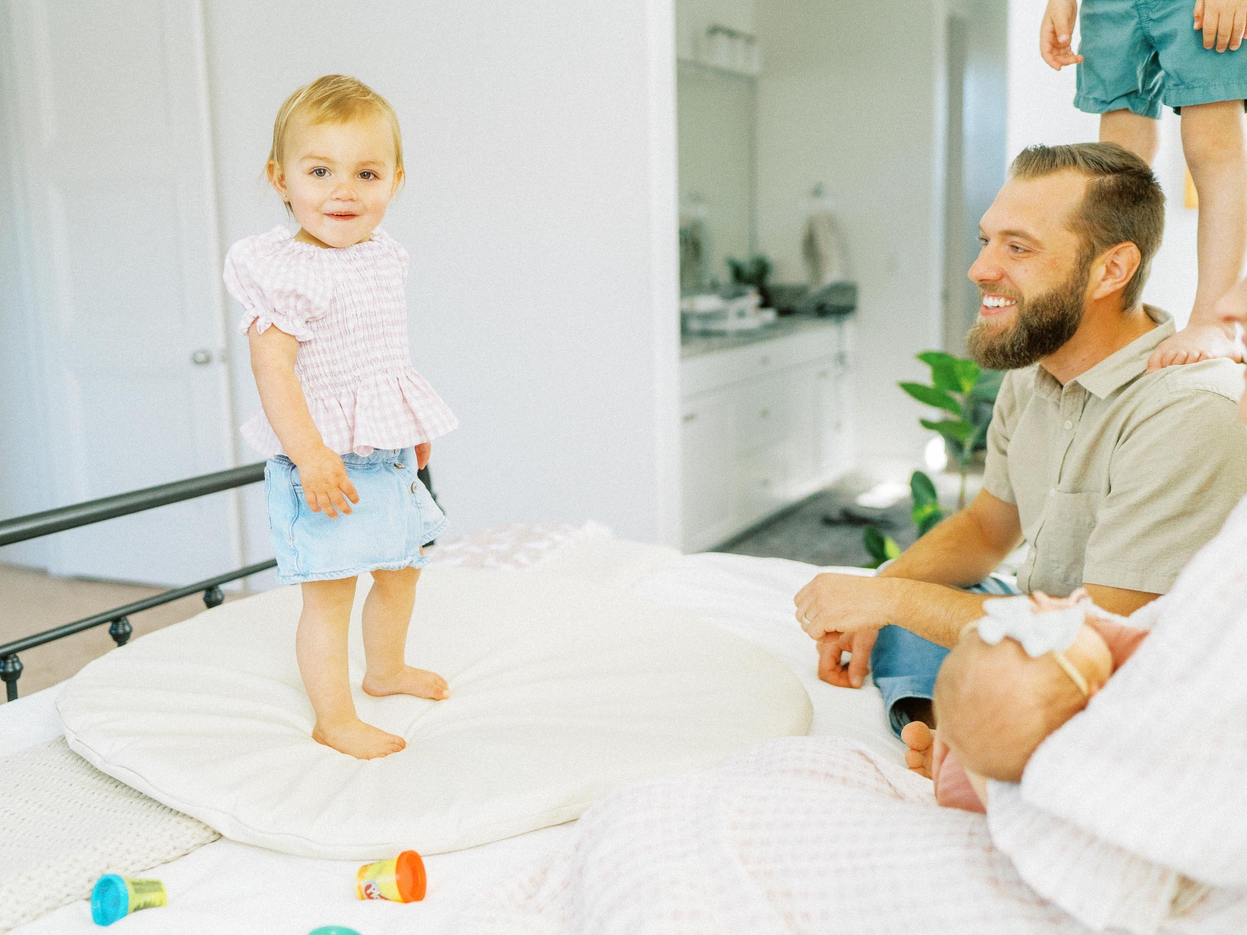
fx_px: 1364
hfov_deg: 49.0
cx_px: 546
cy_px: 468
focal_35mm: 38
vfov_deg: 37.9
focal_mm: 35
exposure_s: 1/1600
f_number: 2
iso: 1000
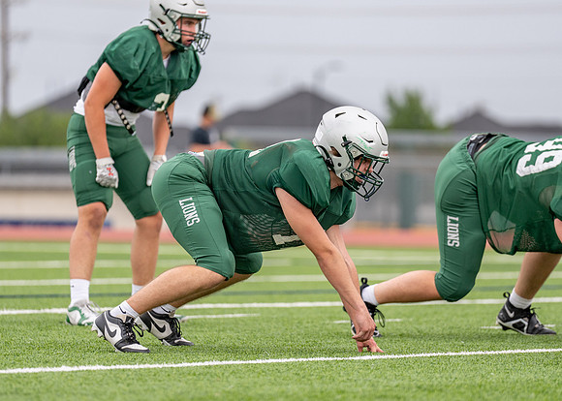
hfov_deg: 7.2
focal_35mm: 280
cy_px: 193
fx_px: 4474
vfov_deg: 5.1
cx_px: 292
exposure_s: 1/2500
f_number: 2.8
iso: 250
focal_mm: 200
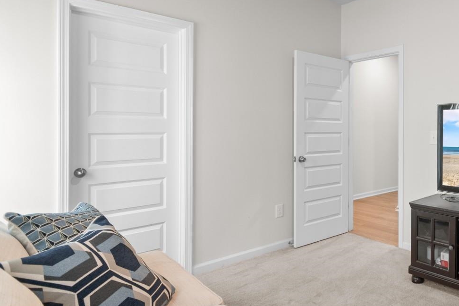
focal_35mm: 25
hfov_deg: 66.0
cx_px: 357
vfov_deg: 51.1
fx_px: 319
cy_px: 128
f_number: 4.5
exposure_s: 1/2
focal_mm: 10
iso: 100
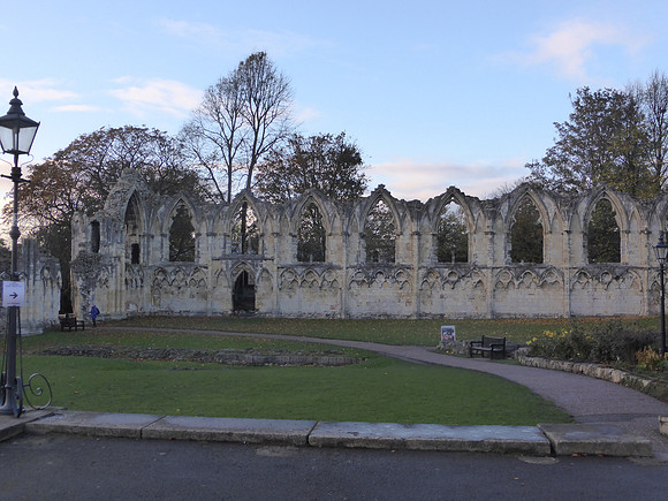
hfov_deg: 52.6
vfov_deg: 40.7
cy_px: 250
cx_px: 334
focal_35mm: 35
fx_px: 675
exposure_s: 1/200
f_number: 3.7
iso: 200
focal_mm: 6.1
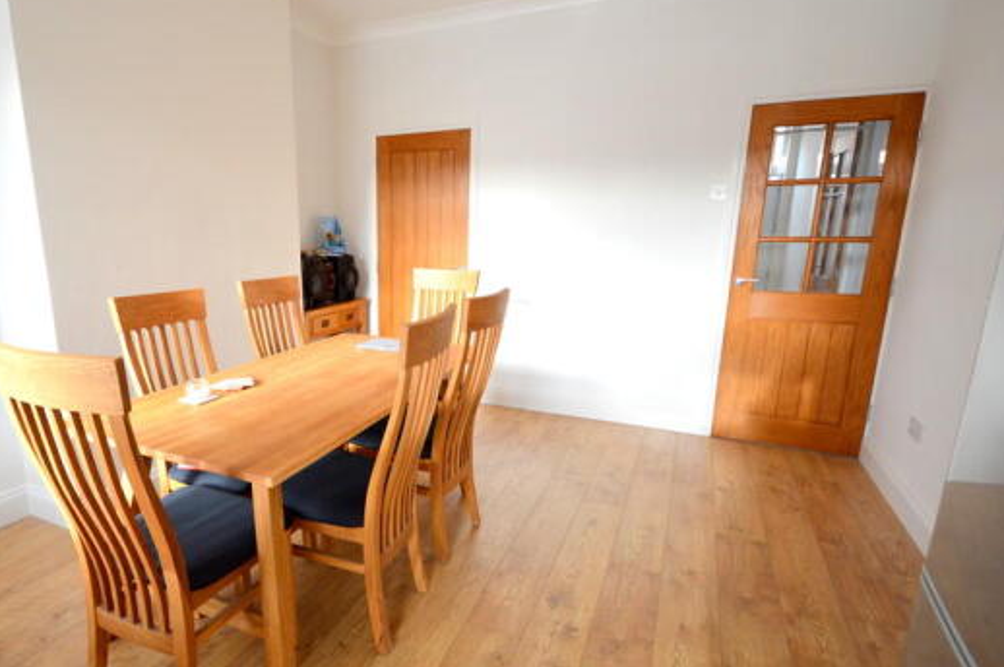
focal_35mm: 19
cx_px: 411
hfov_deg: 86.1
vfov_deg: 64.4
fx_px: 529
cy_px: 347
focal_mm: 10
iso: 400
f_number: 4.5
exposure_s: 1/80
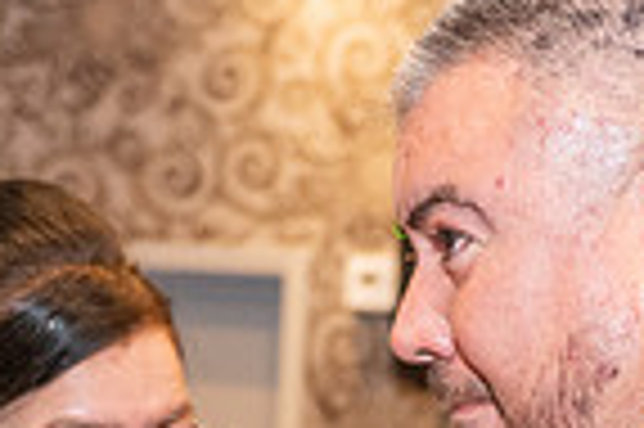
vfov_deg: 9.9
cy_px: 818
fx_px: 2323
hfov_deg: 15.7
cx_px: 540
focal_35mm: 130
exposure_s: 1/200
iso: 2500
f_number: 2.8
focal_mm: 32
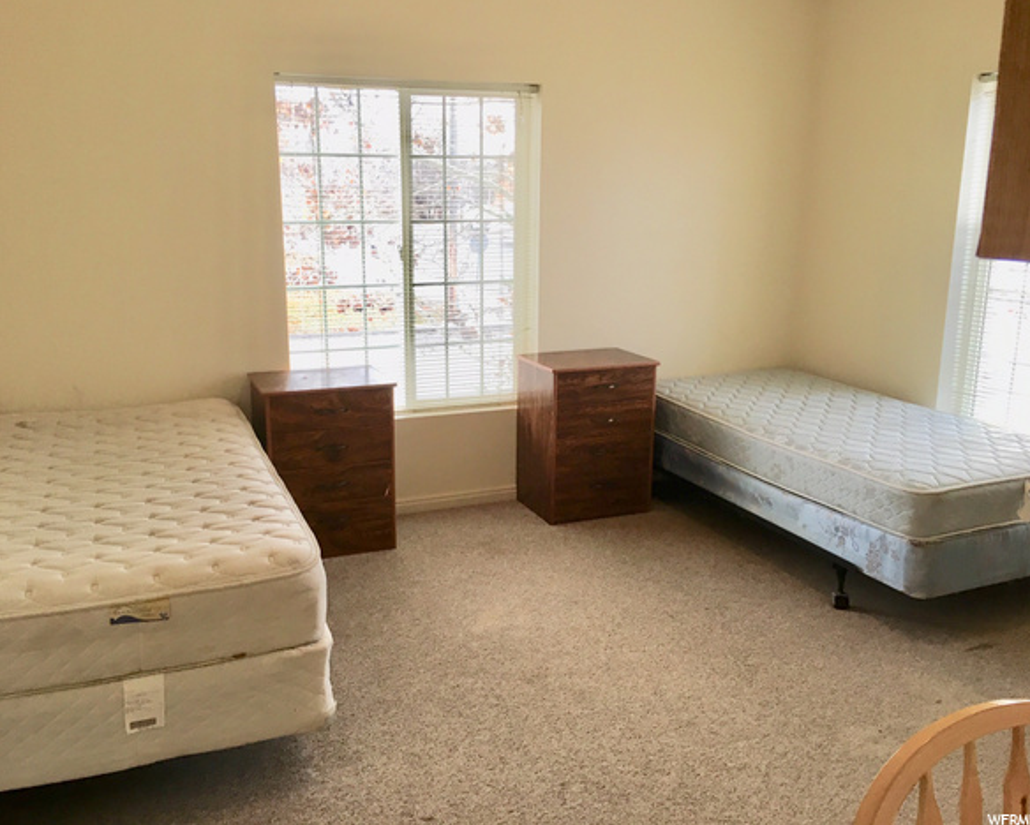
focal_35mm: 31
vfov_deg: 47.2
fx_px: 946
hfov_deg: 57.1
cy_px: 404
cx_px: 480
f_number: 2.2
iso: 32
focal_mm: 4.15
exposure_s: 1/30
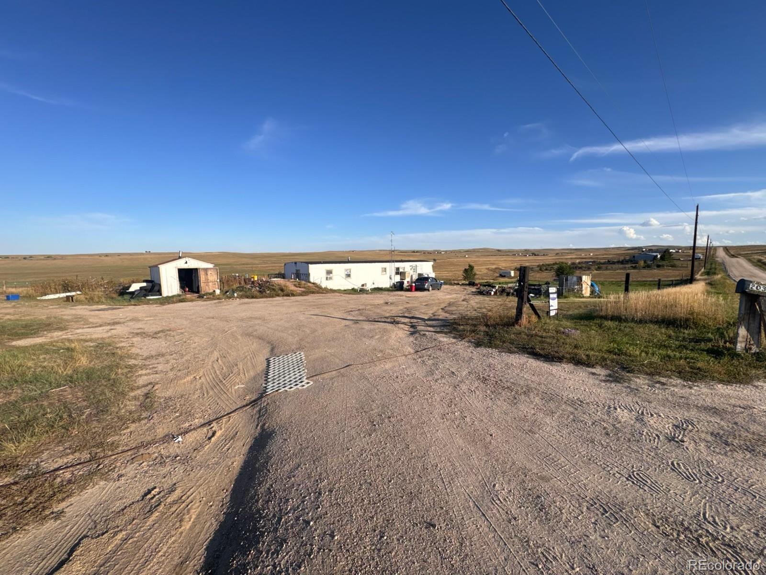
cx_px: 383
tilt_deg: -6.0
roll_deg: -0.5
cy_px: 288
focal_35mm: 14
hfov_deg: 102.1
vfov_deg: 85.7
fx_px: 310
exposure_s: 1/1020
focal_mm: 2.22
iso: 50
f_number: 2.2
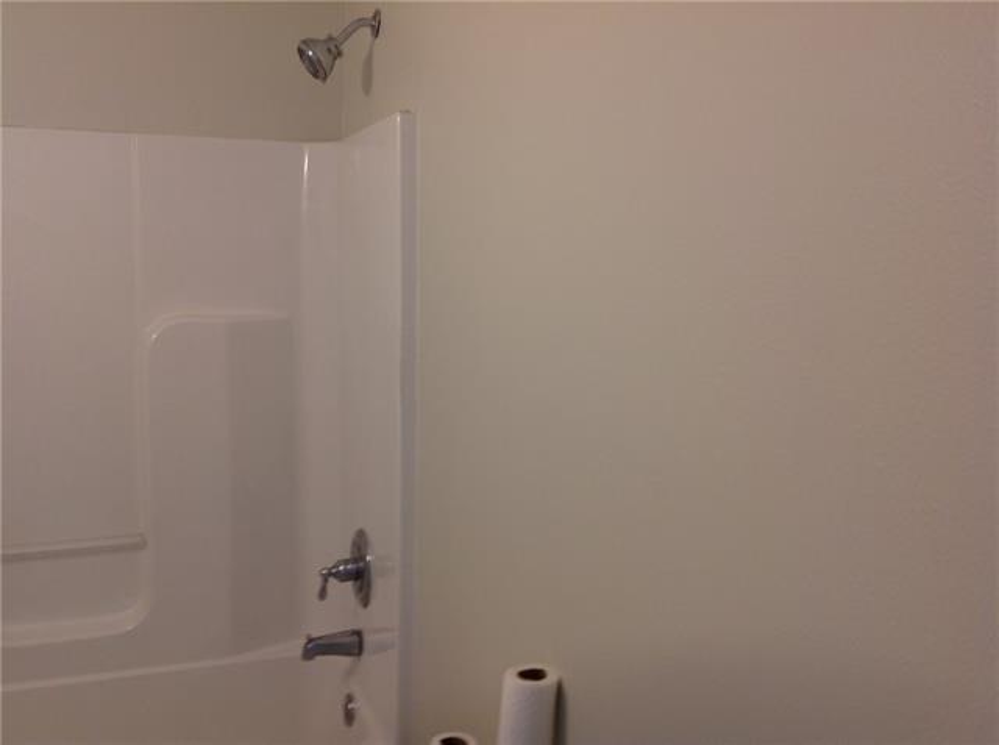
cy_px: 372
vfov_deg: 40.5
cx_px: 500
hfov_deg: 52.7
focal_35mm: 35
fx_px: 1008
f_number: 2.4
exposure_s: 1/20
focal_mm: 4.28
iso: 50
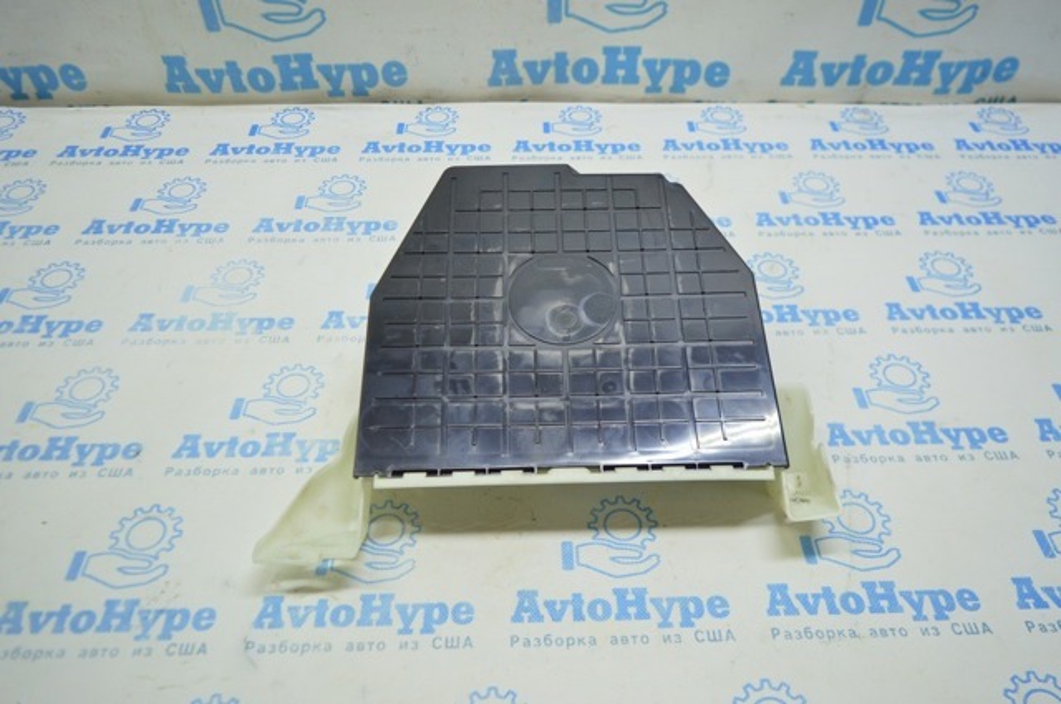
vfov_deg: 47.8
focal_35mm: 27
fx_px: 795
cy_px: 352
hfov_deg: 67.4
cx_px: 530
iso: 400
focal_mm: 18
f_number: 3.5
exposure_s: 1/50
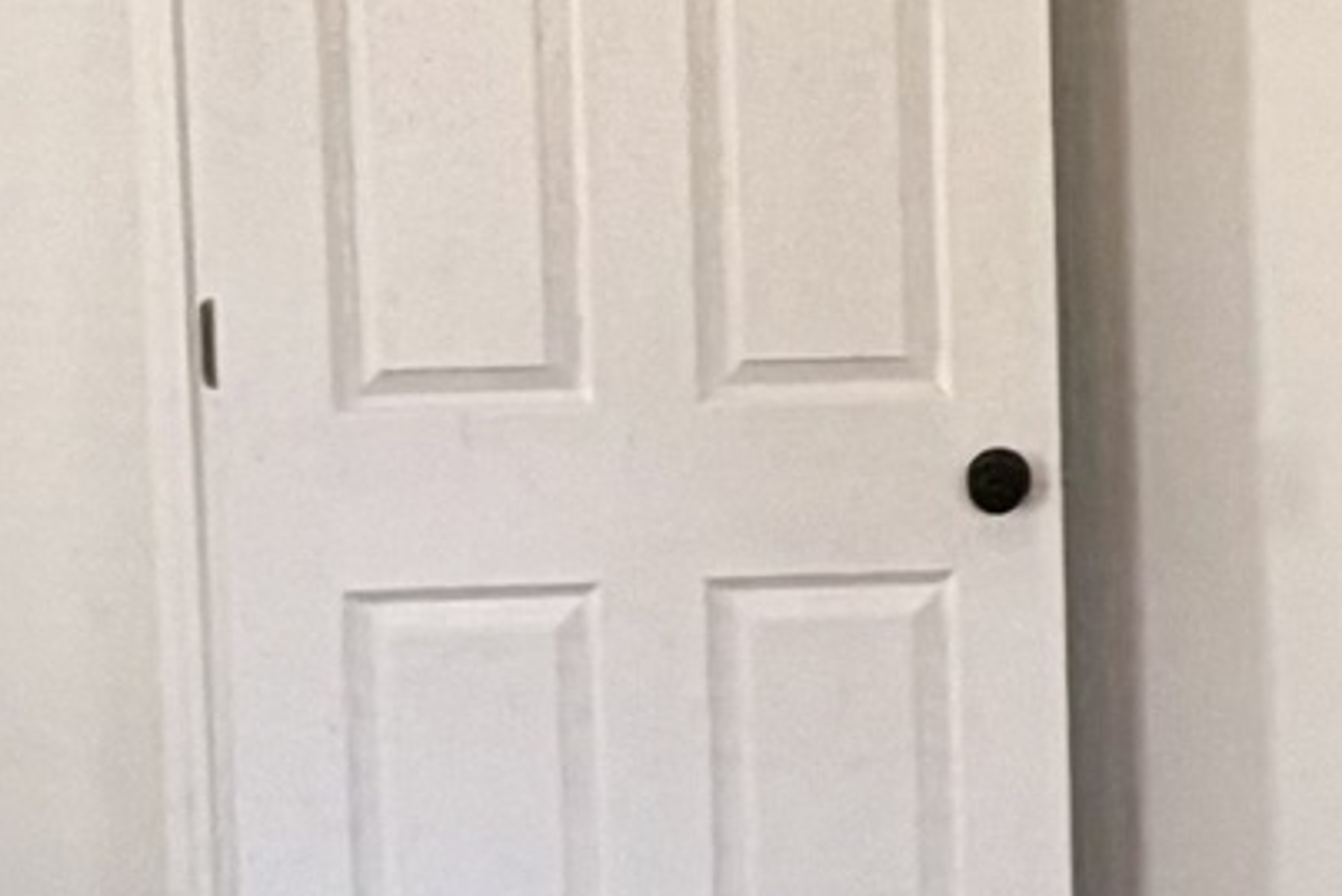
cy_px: 207
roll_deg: +1.9
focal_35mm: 111
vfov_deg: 12.3
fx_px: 4139
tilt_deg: -3.5
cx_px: 1991
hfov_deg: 16.8
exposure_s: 1/121
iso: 100
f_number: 2.2
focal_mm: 2.22
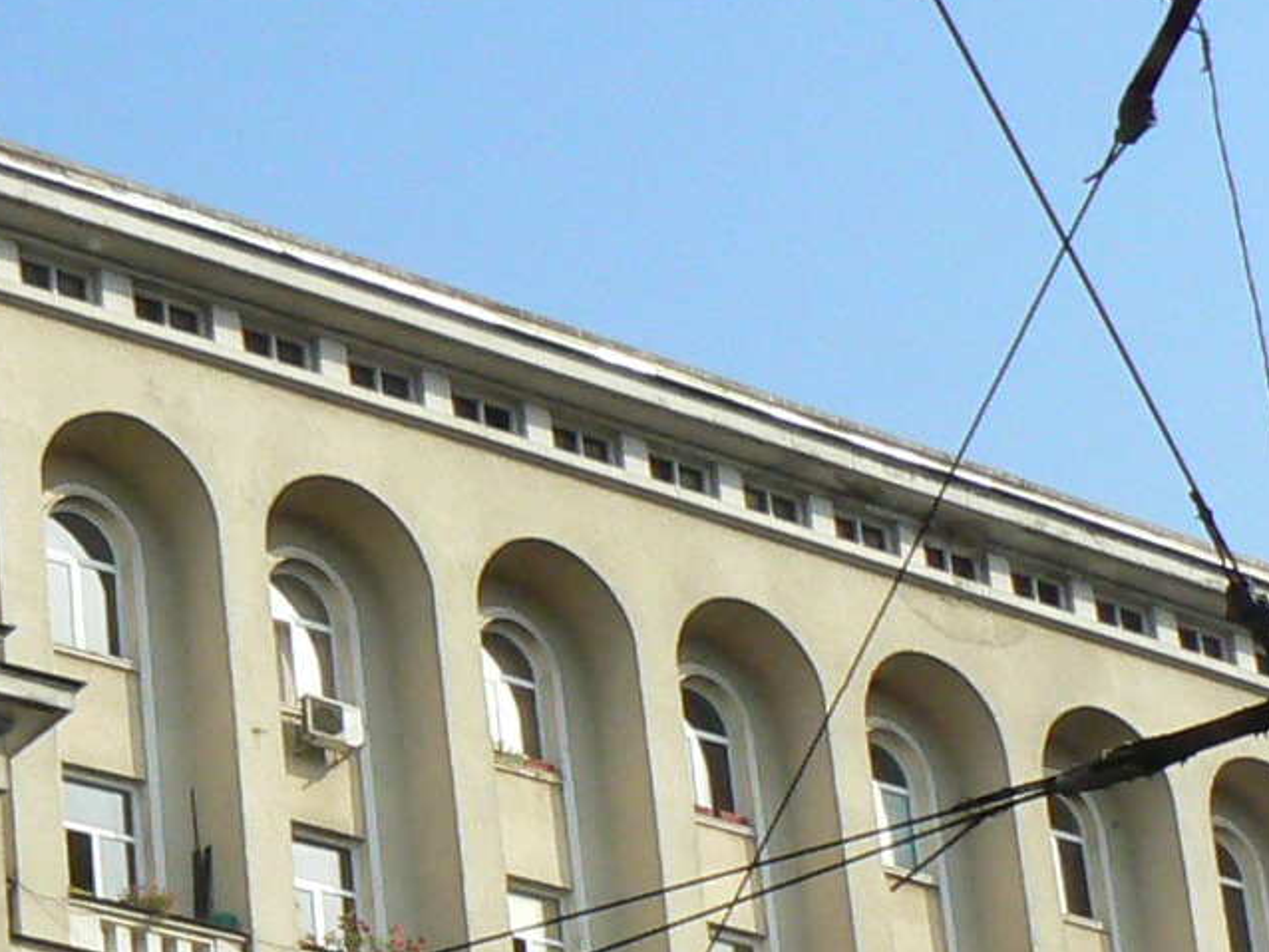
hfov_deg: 15.0
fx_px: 4768
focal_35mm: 130
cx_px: 197
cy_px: 1592
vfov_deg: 10.8
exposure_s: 1/320
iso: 200
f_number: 5.6
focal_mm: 6
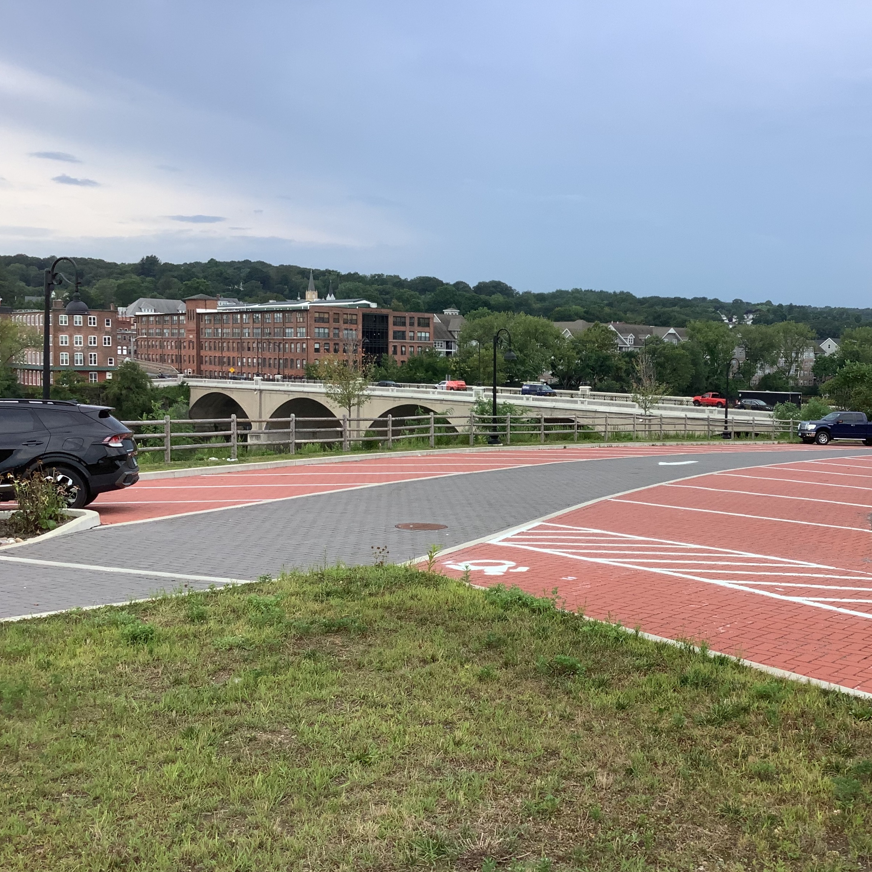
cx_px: 579
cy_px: 438
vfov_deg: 44.9
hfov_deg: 44.3
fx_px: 1054
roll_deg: -0.8
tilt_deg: -4.1
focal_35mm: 37
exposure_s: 1/345
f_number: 2.4
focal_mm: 3.3
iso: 25
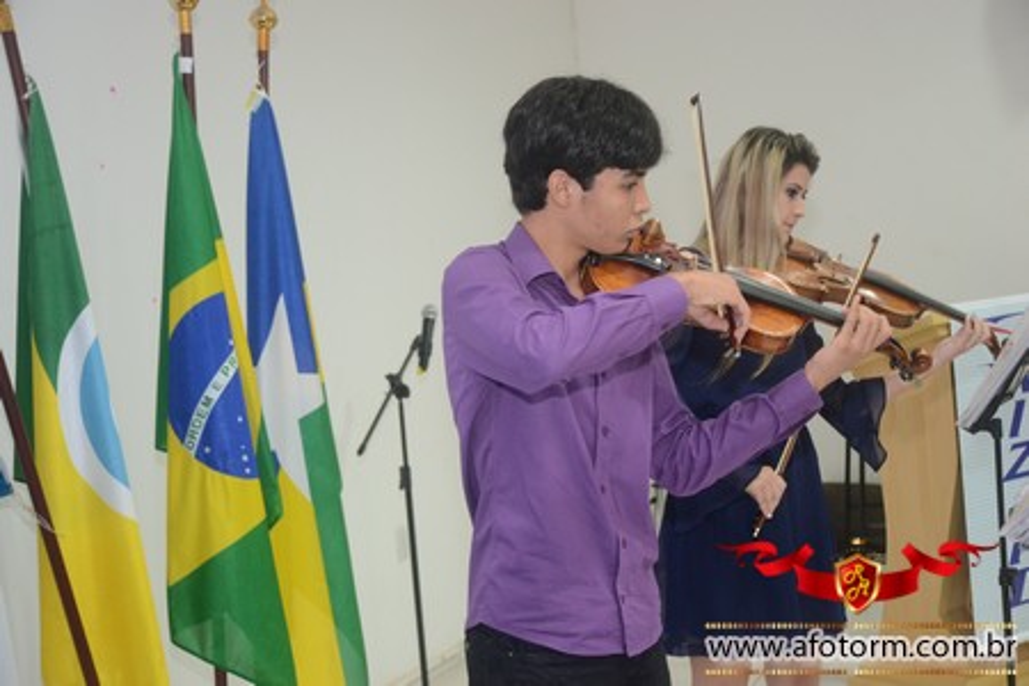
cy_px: 343
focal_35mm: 60
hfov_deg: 33.4
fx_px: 1715
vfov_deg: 22.6
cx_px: 514
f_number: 4.5
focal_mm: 40
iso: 1600
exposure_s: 1/80
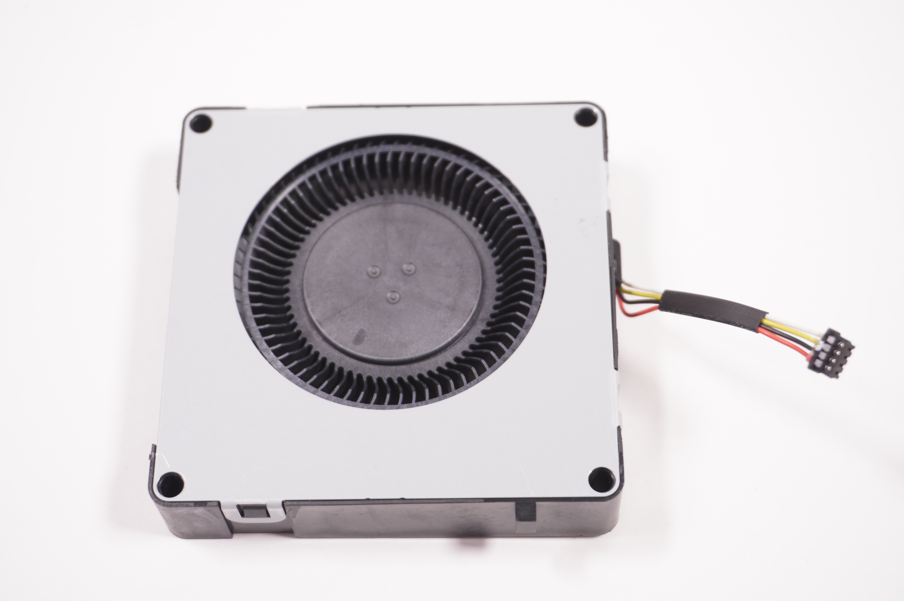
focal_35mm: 58
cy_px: 300
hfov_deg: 34.2
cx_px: 452
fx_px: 1468
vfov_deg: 23.1
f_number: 5.6
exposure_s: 1/80
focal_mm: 39
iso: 320
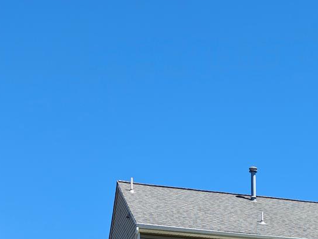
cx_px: 303
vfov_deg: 15.1
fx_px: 827
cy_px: 373
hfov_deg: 21.2
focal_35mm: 90
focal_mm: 5.41
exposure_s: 1/387
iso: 100
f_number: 1.8
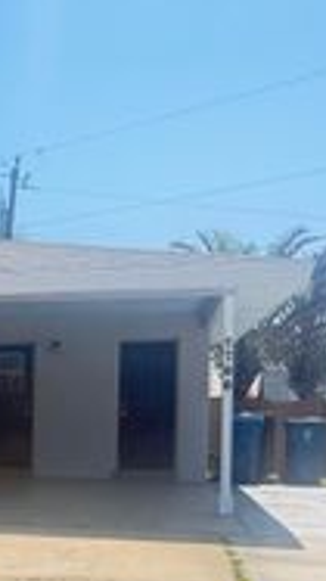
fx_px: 1077
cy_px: 464
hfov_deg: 15.1
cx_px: -251
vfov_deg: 29.5
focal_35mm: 70
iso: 80
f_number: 1.78
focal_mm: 6.76
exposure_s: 1/1618
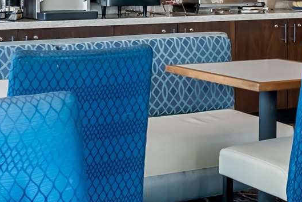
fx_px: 713
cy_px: -11
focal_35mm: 85
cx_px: 324
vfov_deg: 15.7
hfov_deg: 22.7
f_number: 8
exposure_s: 1/10
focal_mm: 20
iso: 400
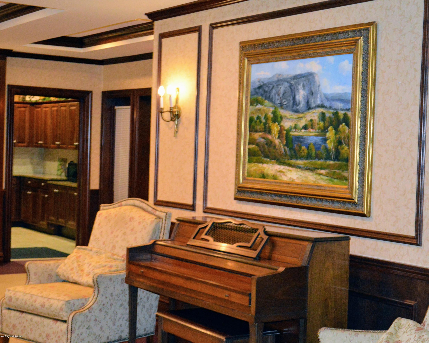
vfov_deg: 24.6
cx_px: 242
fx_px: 787
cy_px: 173
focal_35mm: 62
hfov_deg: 30.5
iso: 3200
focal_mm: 36
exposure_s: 1/60
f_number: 5
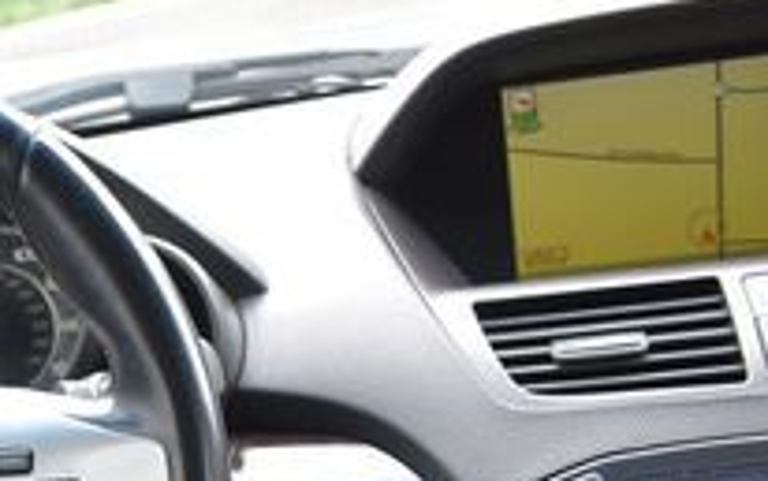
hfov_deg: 18.3
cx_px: -418
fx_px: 2085
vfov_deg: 12.6
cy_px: 669
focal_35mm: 100
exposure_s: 1/250
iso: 720
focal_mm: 21
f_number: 3.8
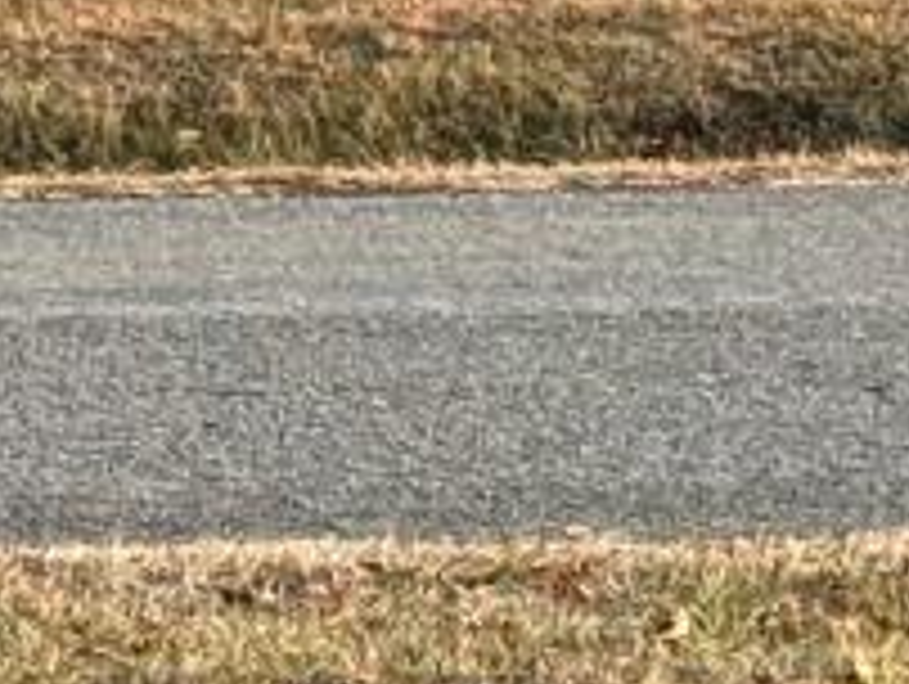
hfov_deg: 5.3
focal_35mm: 356
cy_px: 97
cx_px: -1458
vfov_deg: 4.2
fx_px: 9360
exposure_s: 1/792
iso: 64
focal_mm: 6.86
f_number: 1.78
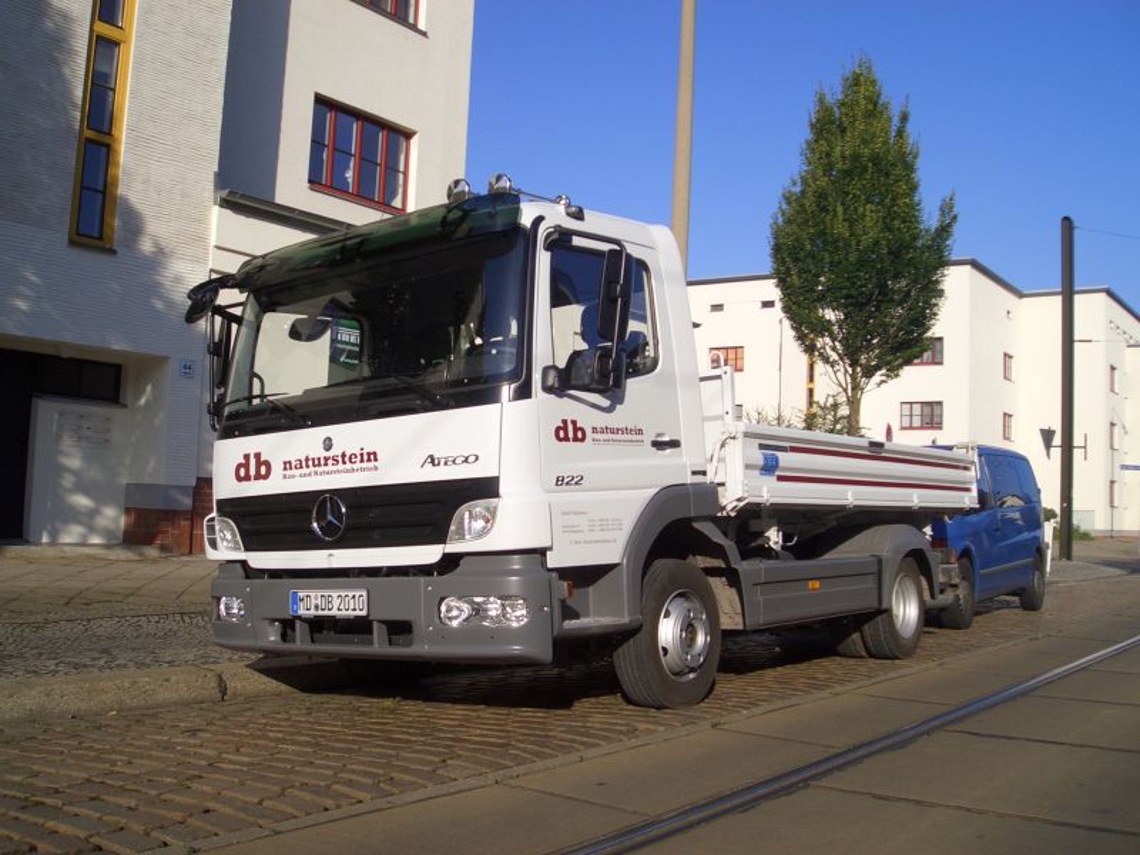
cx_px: 570
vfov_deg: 39.7
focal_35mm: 36
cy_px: 428
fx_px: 1186
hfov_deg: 51.4
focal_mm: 4.8
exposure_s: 1/800
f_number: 4
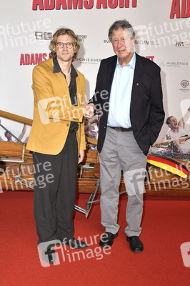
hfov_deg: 36.8
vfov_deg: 53.2
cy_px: 143
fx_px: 285
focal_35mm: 36
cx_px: 95
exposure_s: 1/160
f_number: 7.1
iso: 1600
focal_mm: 36
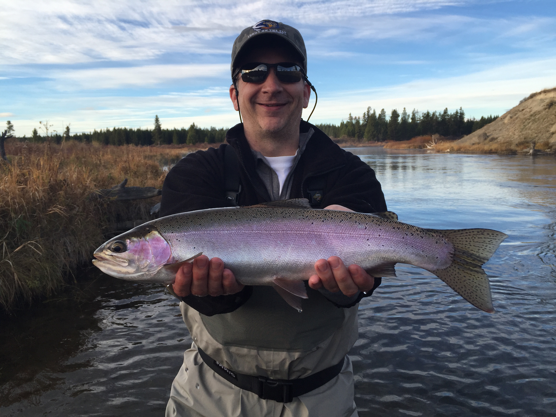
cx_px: 278
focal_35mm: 29
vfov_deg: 48.2
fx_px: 466
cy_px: 208
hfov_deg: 61.7
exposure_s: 1/494
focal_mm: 4.15
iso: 32
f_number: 2.2
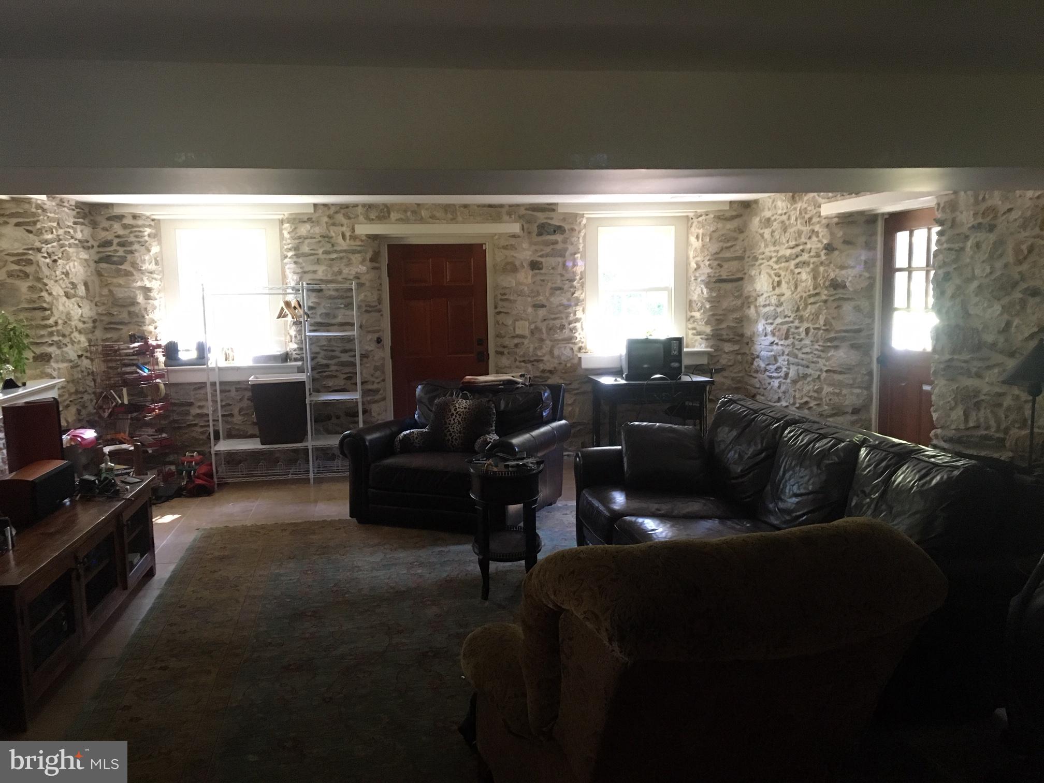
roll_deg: +1.7
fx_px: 875
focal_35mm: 29
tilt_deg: -8.1
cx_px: 522
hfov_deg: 61.7
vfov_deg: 48.2
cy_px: 392
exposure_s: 1/24
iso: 200
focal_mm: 4.15
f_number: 2.2
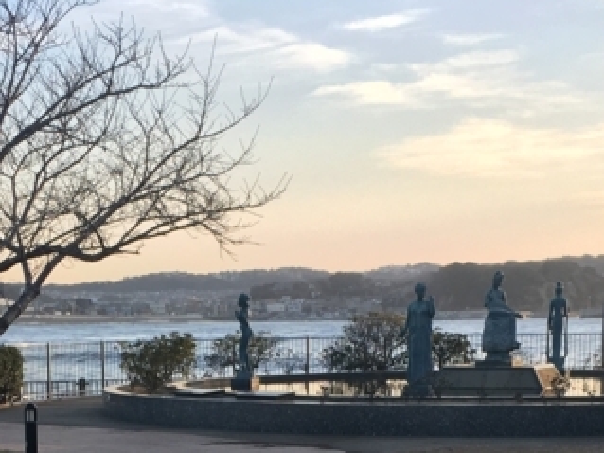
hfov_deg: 20.9
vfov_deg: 15.3
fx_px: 1622
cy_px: 544
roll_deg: +0.9
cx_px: 151
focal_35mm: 93
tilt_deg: -8.3
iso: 25
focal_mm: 4.15
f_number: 2.2
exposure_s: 1/342
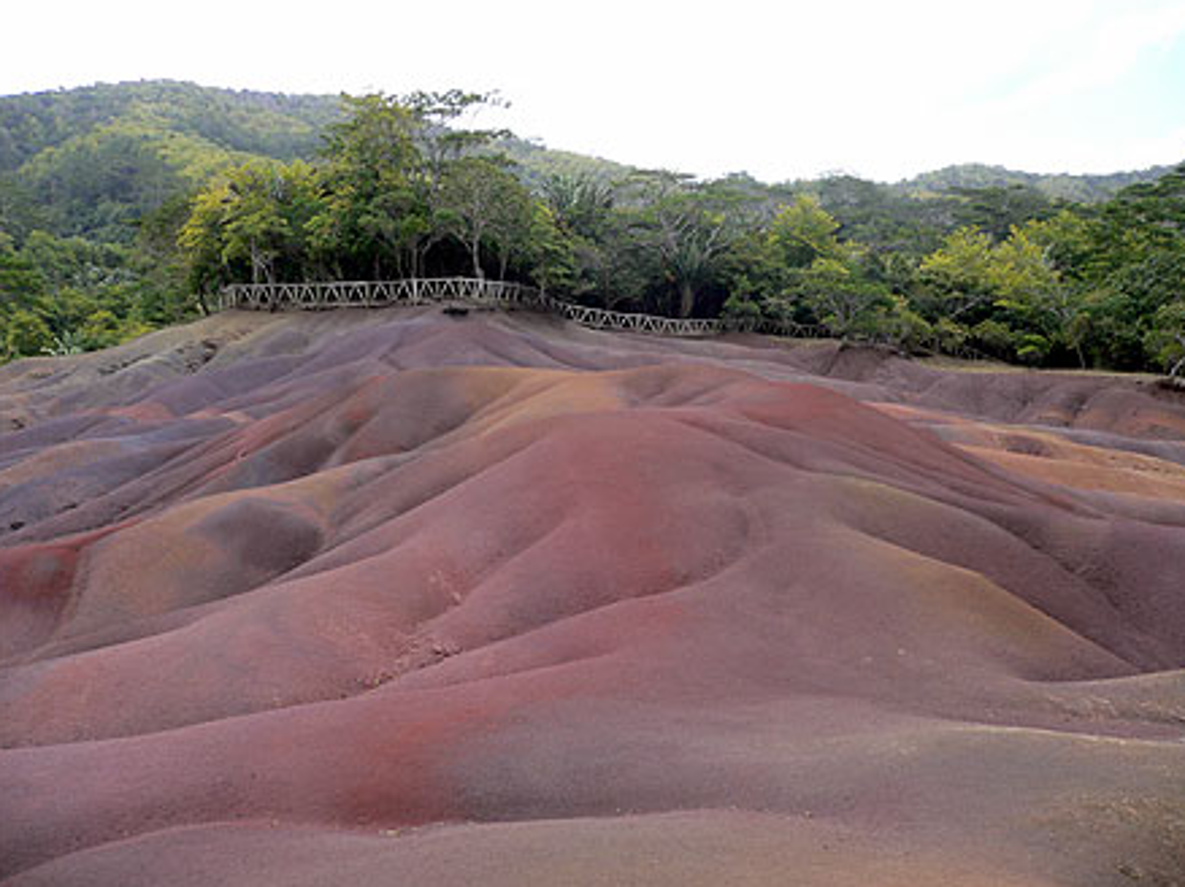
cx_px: 598
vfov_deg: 39.6
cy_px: 444
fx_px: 1232
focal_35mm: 36
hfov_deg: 51.4
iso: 100
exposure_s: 1/640
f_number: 2.8
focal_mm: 5.8
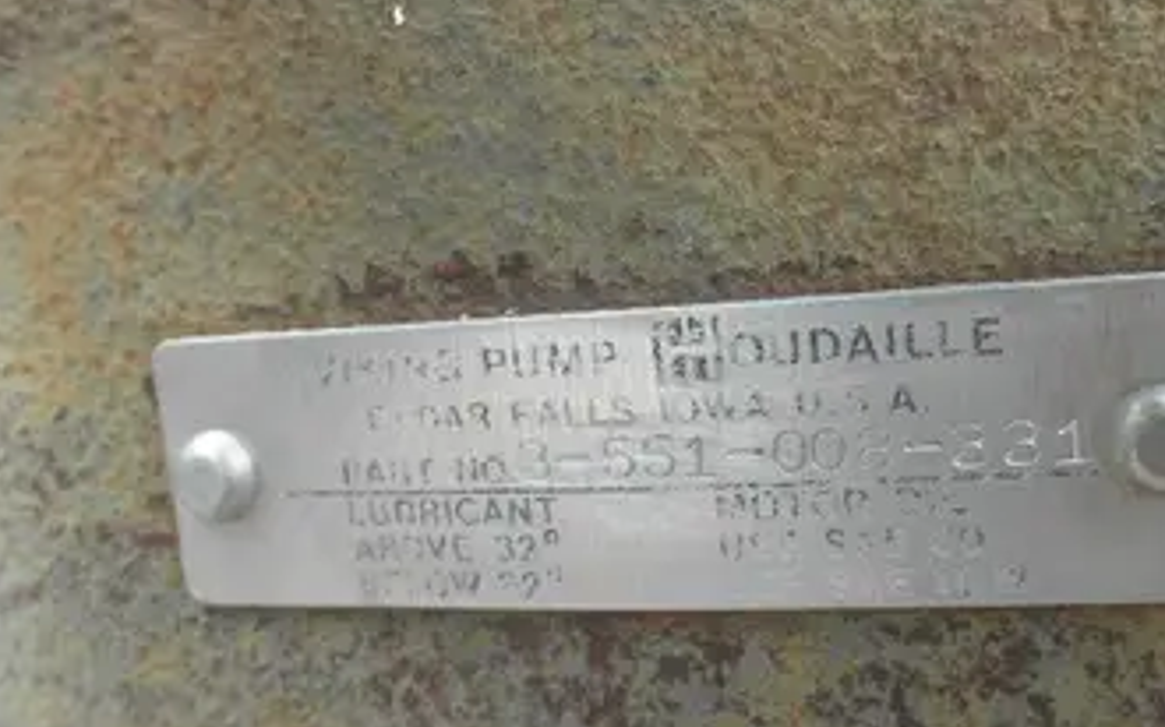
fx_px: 1143
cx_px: 688
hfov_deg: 53.7
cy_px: 328
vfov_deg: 35.3
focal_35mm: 36
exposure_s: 1/50
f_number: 3
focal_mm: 5
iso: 64
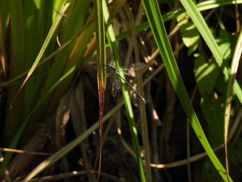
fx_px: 5943
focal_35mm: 850
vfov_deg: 1.8
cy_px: 91
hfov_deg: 2.3
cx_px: 121
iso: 100
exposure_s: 1/250
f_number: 5.6
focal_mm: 152
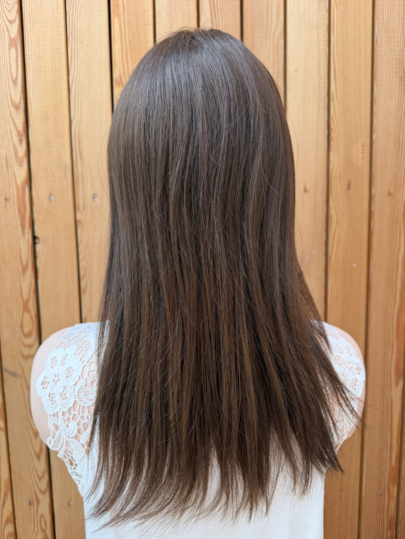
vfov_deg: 71.6
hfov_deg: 56.8
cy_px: 270
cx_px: 202
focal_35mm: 24
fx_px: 374
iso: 80
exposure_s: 1/253
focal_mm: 6.76
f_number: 1.78
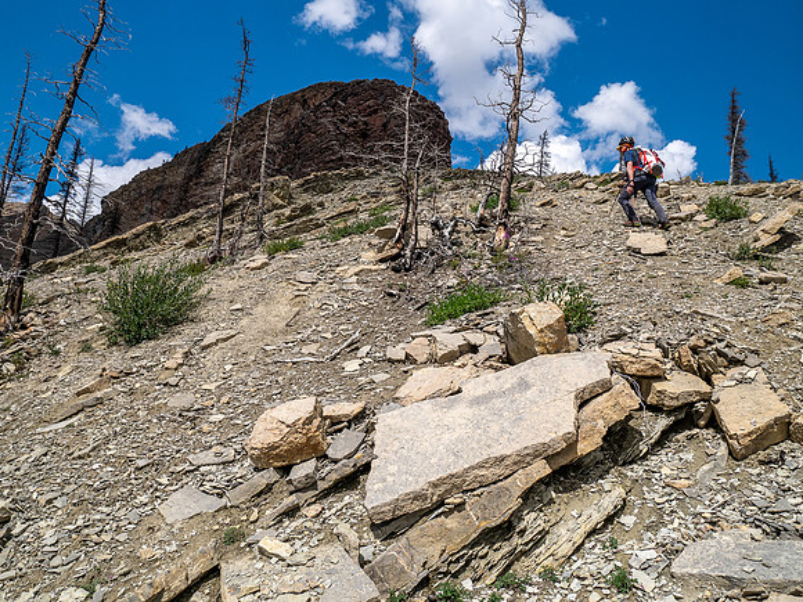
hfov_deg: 71.6
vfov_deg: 56.8
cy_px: 301
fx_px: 557
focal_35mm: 24
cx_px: 402
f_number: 8
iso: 200
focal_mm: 12
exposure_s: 1/400
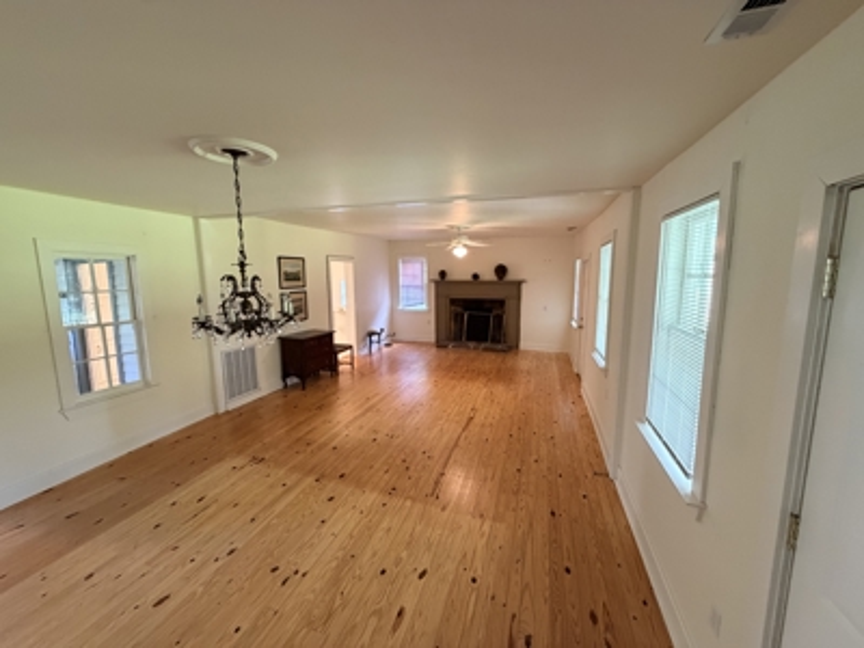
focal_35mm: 14
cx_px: 432
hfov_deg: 102.1
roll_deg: +0.6
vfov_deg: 85.7
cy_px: 324
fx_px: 349
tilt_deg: -8.7
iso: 500
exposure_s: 1/60
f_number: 2.2
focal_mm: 2.22
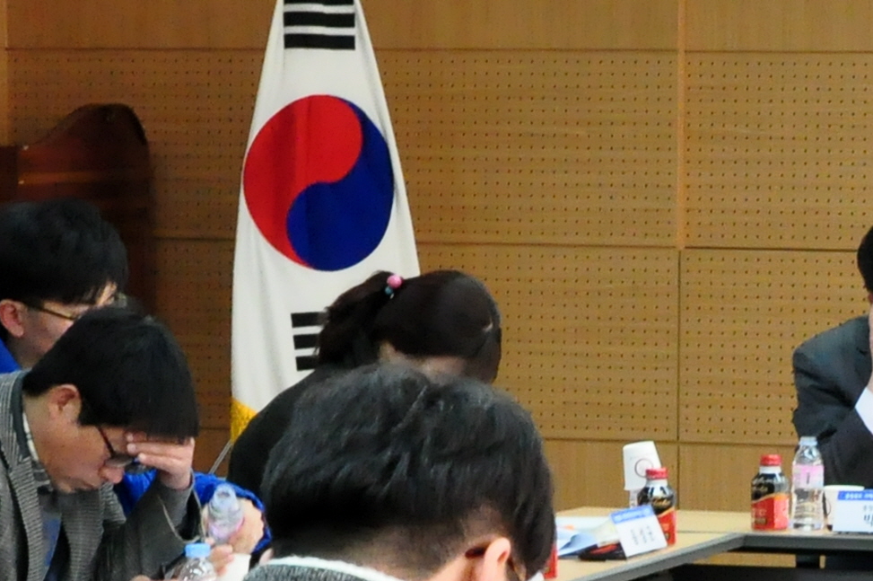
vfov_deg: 7.3
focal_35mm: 185
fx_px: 4482
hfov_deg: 11.1
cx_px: 689
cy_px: 726
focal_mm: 28
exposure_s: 1/40
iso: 2000
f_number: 8
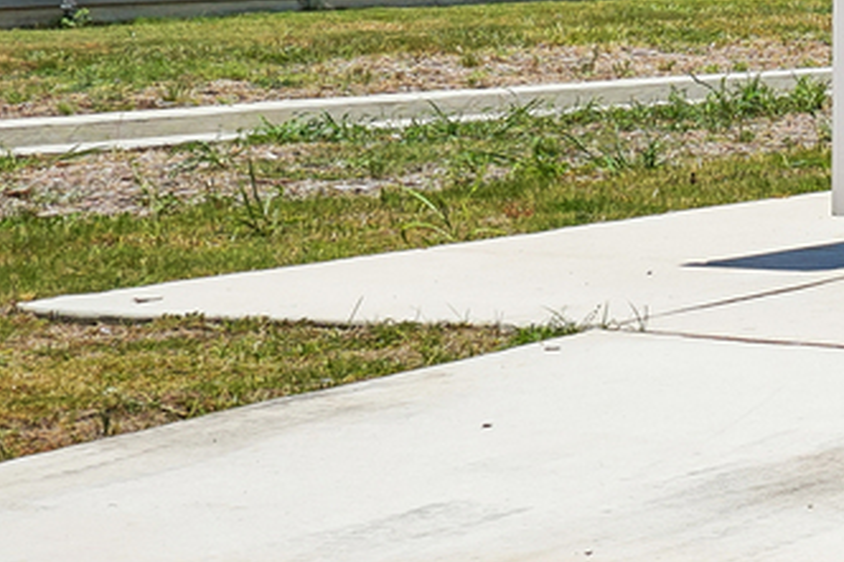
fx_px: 4007
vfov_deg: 7.9
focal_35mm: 171
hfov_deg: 10.4
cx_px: 2036
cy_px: -191
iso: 200
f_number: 8
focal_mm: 35
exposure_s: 1/1000
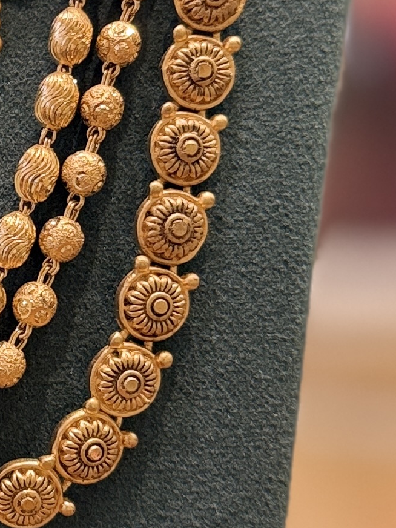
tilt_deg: -7.9
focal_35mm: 111
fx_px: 1693
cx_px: -191
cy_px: 236
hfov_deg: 12.7
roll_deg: -0.3
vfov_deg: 17.7
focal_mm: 6.76
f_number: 1.78
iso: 125
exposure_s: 1/100
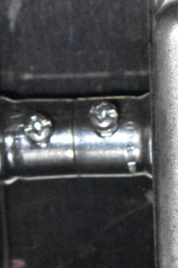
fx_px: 1785
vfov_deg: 8.5
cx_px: 256
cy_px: 265
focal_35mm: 240
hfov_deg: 5.7
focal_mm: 55
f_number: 5.6
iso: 16000
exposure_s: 1/100
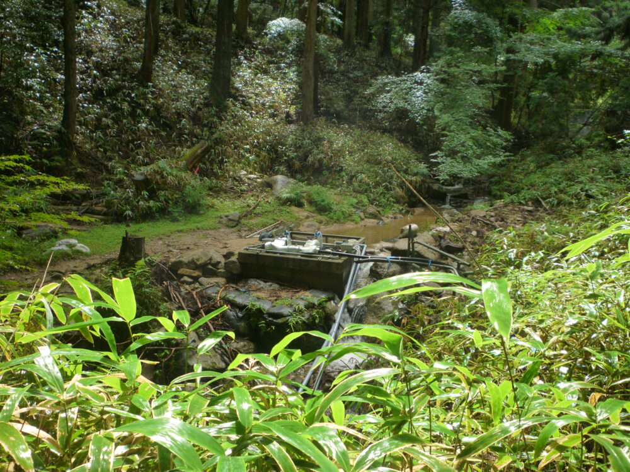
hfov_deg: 61.7
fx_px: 528
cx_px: 315
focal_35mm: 29
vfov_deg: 48.2
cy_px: 236
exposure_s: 1/80
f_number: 3.3
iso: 125
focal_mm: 5.2
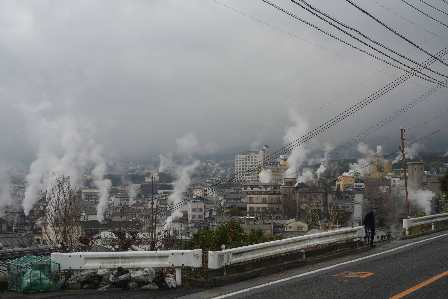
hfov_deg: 39.6
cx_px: 224
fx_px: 622
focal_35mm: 50
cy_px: 150
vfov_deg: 27.0
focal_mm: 50
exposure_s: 1/125
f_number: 10
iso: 100
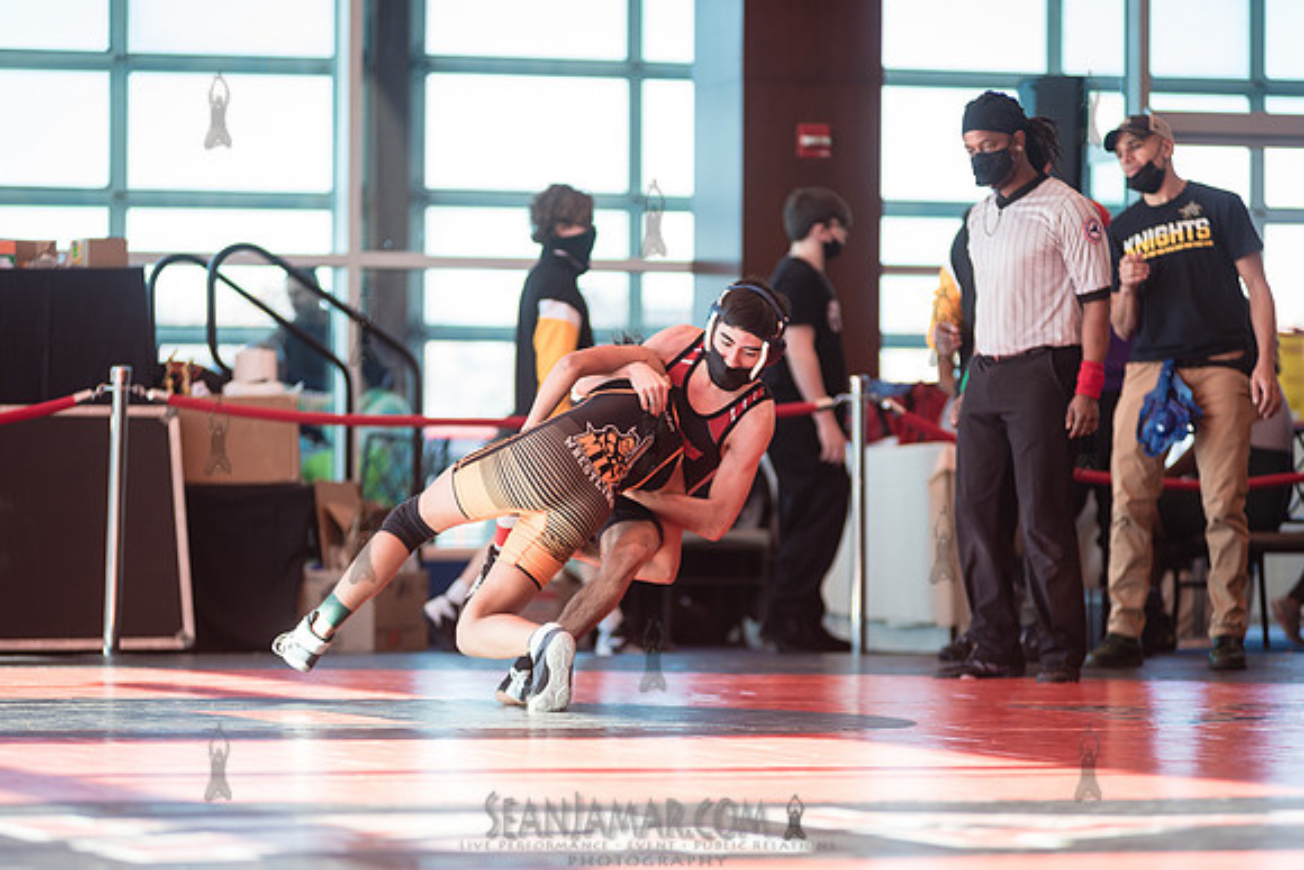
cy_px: 435
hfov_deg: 12.0
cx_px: 652
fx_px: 6208
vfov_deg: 8.0
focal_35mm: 171
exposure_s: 1/400
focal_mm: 170
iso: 400
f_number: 3.5
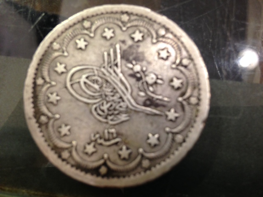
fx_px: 251
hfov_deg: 55.4
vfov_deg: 42.9
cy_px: 98
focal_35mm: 33
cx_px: 132
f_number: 2.4
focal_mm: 4.12
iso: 100
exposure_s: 1/20
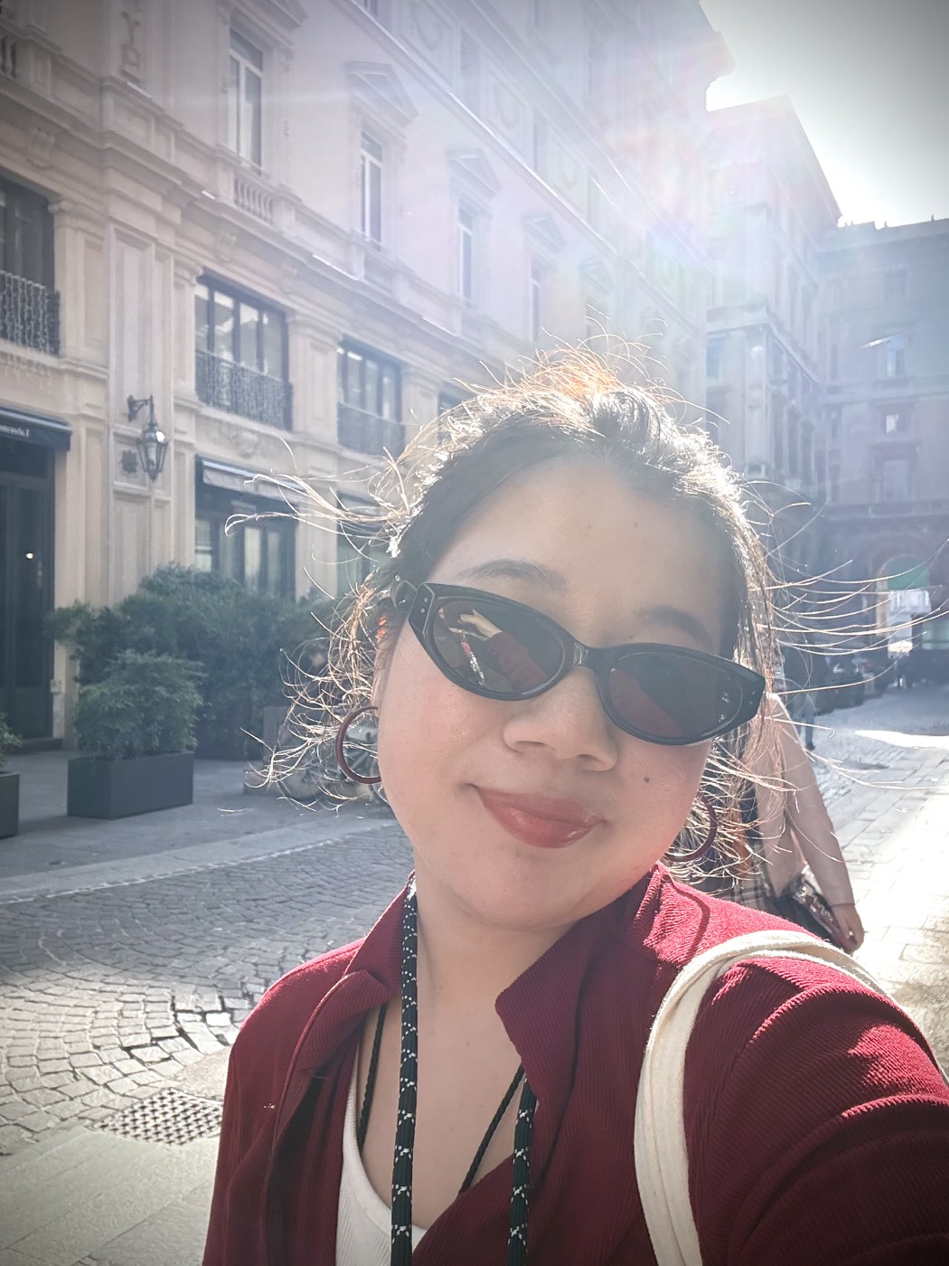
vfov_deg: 60.0
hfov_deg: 46.8
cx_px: 474
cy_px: 633
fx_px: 1097
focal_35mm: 30
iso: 40
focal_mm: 2.69
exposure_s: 1/338
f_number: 1.9
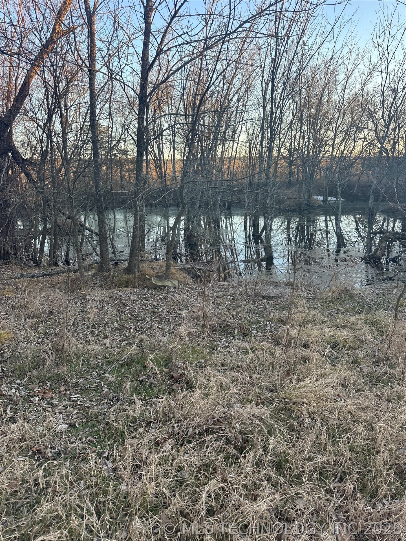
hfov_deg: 56.8
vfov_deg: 71.6
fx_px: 375
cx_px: 203
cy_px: 270
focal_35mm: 24
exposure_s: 1/266
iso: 80
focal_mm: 6.86
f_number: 1.78
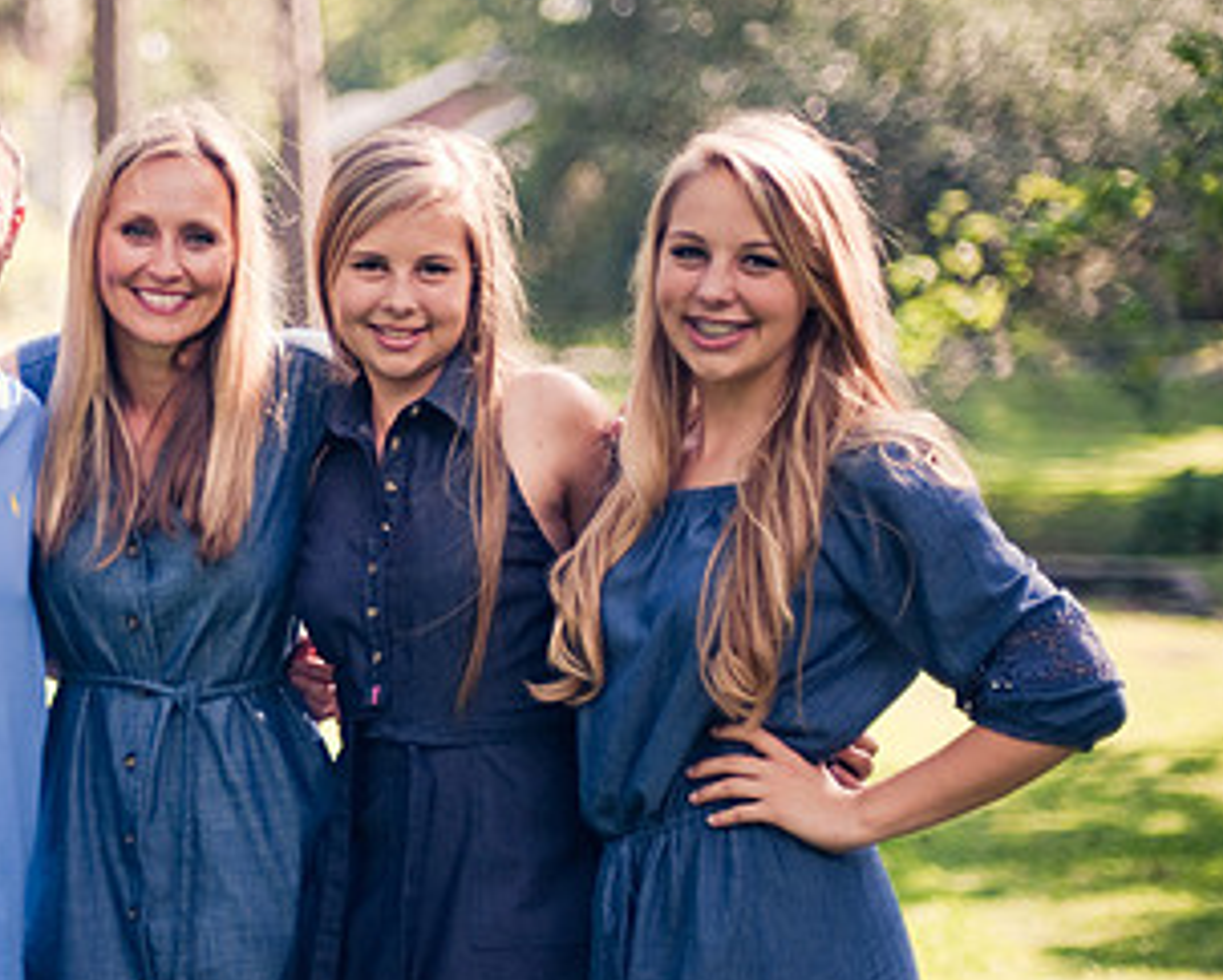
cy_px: 555
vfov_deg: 17.1
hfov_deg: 21.0
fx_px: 3260
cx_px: 227
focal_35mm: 90
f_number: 1.4
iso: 200
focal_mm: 50
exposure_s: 1/1600
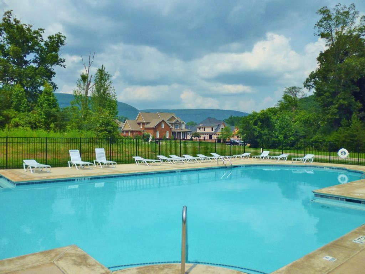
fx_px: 295
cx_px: 182
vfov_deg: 49.7
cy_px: 137
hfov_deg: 63.4
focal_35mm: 28
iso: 100
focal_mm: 5
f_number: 9
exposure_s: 1/200
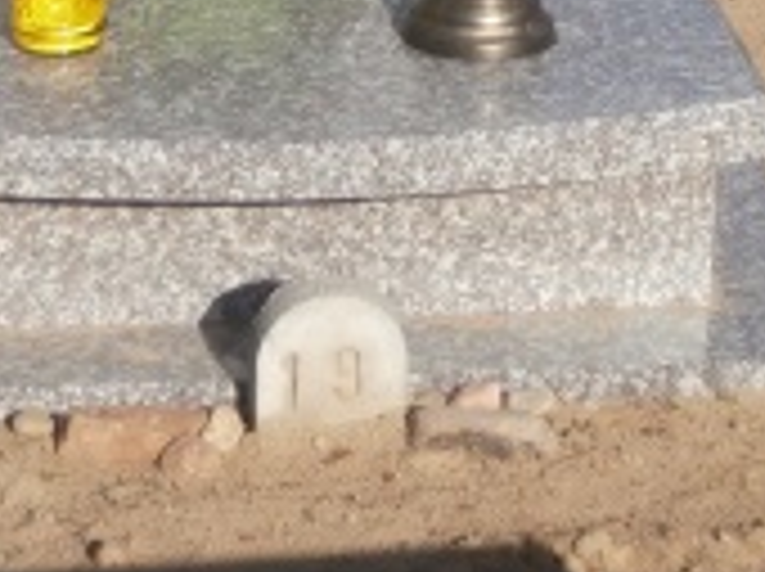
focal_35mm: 215
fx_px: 4745
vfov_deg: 6.8
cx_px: 310
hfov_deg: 9.2
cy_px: -333
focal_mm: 10.11
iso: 100
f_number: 4.5
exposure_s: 1/500
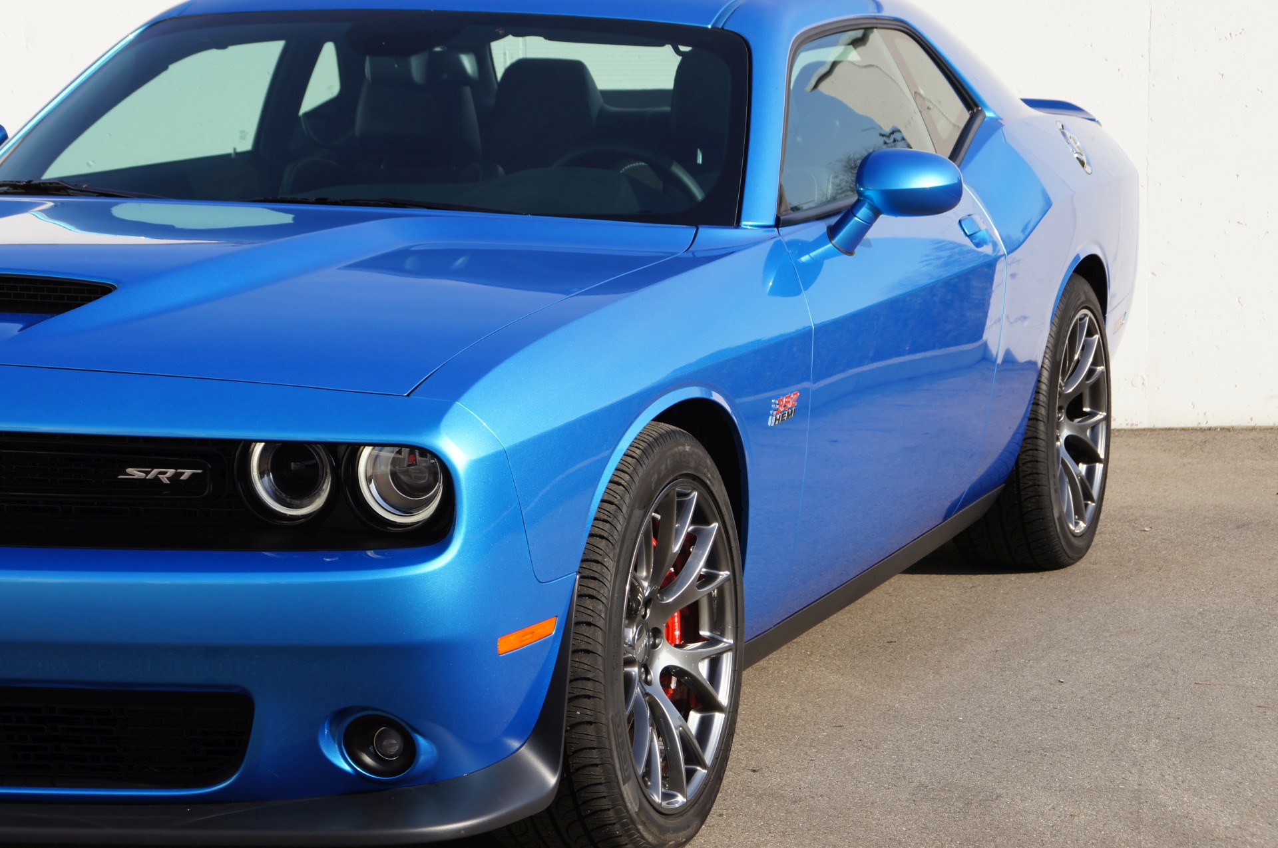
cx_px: 639
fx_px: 3722
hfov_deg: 19.5
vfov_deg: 13.0
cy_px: 424
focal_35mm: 105
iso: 100
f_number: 9
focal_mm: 70
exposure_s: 1/160
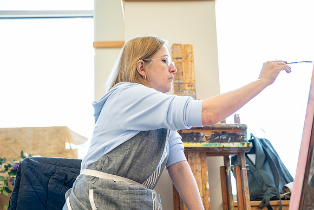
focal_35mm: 46
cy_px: 105
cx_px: 157
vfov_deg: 29.3
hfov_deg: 42.7
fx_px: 401
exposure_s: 1/100
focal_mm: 46
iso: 320
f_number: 2.8
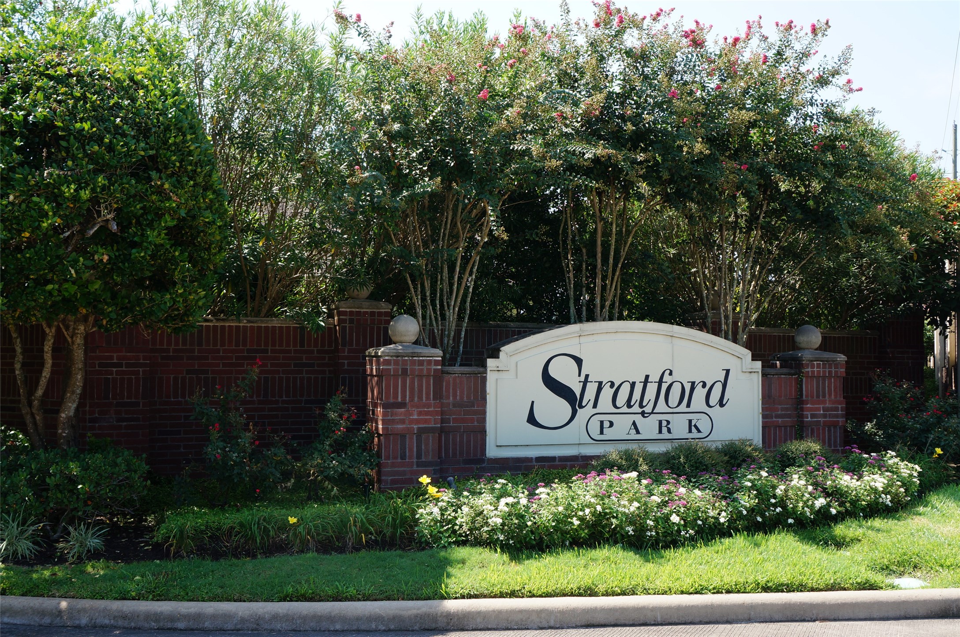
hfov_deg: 53.2
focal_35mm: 36
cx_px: 480
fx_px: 958
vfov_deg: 36.8
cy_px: 318
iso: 100
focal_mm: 24
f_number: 9
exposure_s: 1/60
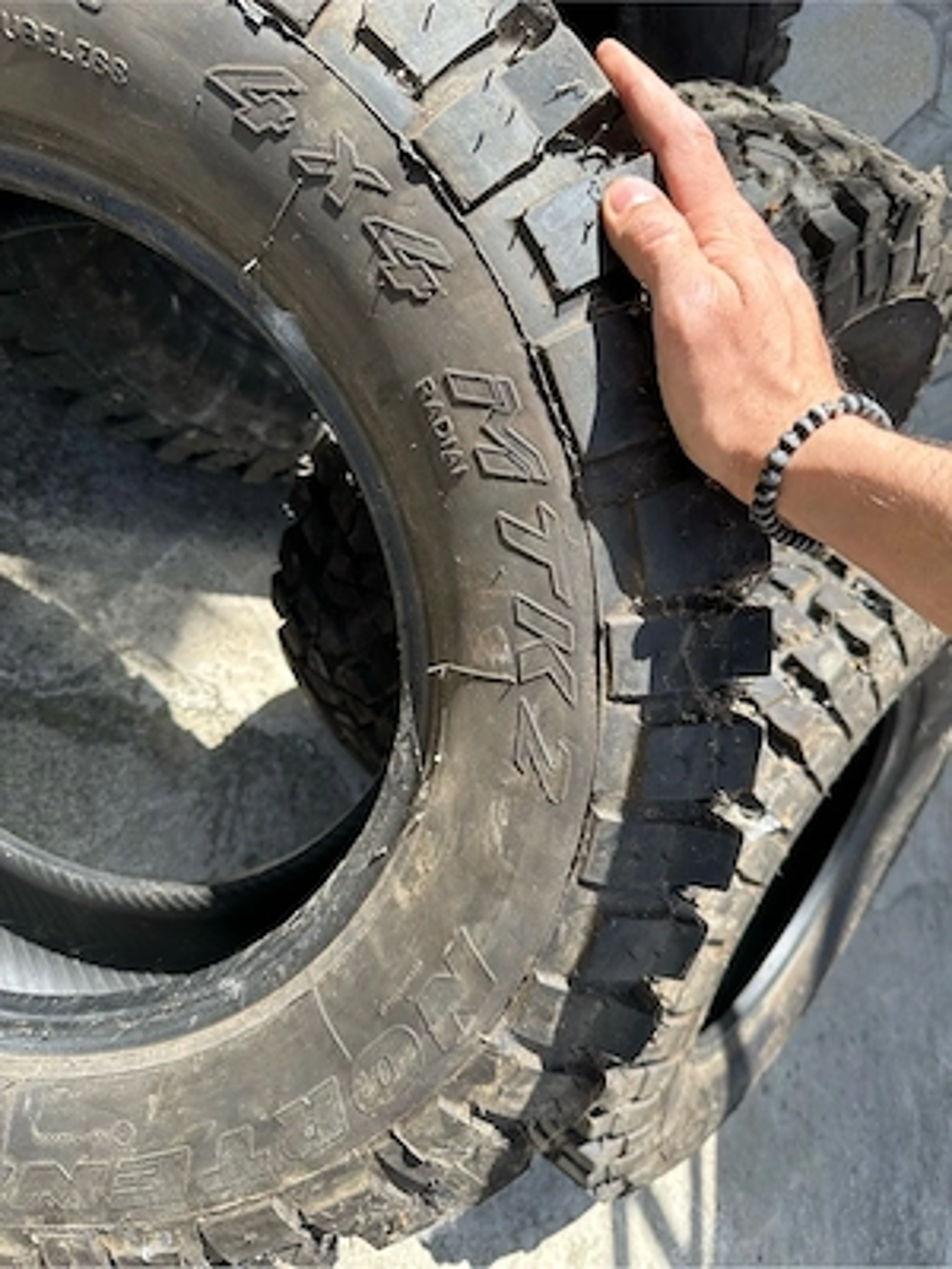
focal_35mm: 24
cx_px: 476
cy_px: 634
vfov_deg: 71.6
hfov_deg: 56.8
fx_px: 880
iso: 80
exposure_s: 1/767
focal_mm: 6.86
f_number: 1.78
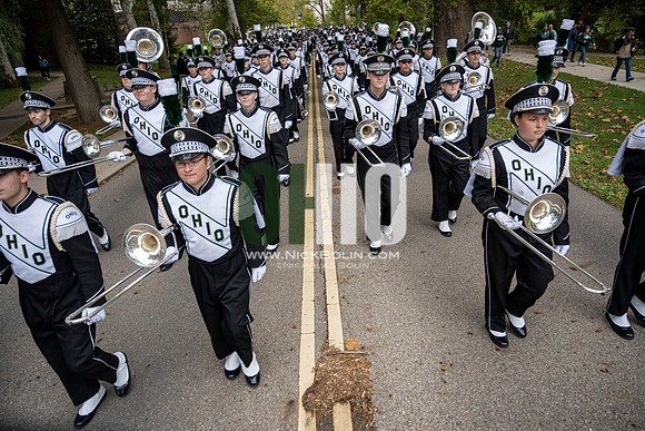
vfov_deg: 53.2
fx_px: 430
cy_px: 216
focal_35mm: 24
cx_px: 322
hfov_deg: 73.7
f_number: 4
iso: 500
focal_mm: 24
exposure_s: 1/1000
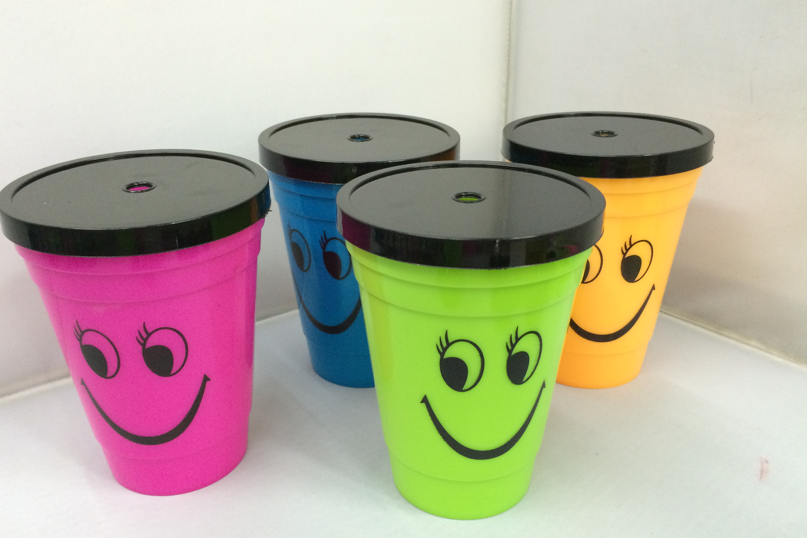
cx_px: 398
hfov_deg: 60.3
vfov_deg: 42.3
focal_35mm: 31
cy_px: 296
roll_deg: +1.2
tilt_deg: -26.1
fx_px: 695
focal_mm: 4.15
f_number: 2.2
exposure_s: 1/33
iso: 320
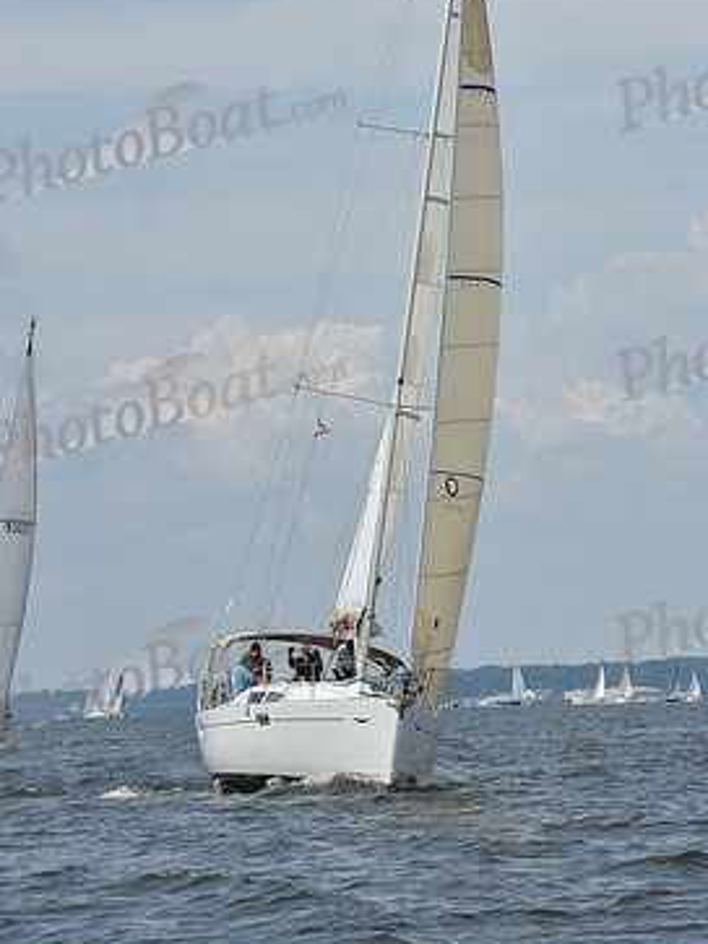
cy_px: 237
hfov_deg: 6.9
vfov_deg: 9.2
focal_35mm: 215
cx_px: 483
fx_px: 5867
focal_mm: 140
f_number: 10
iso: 320
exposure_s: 1/1250
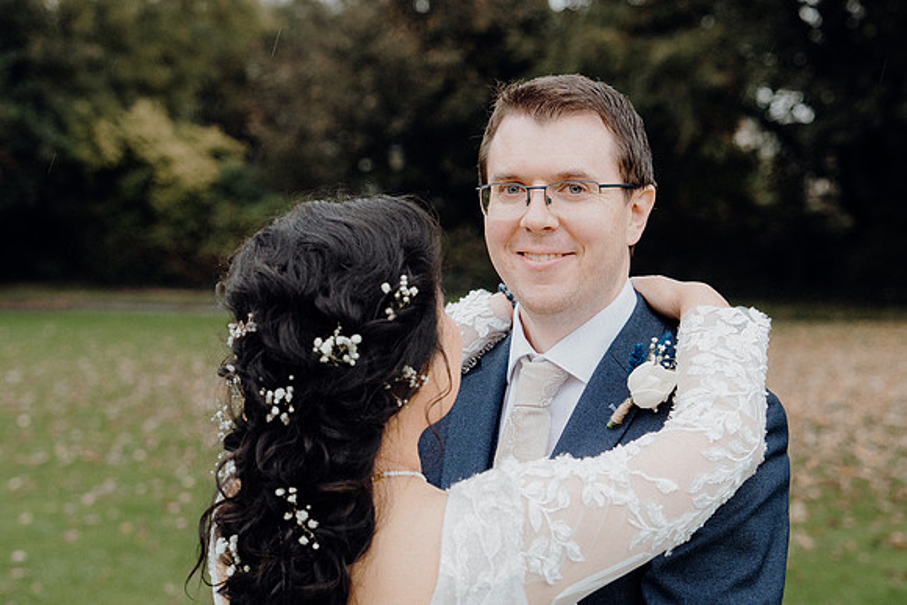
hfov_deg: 26.6
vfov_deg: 18.0
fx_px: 1915
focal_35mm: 76
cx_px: 454
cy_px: 302
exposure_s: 1/160
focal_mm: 51
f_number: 3.5
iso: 800
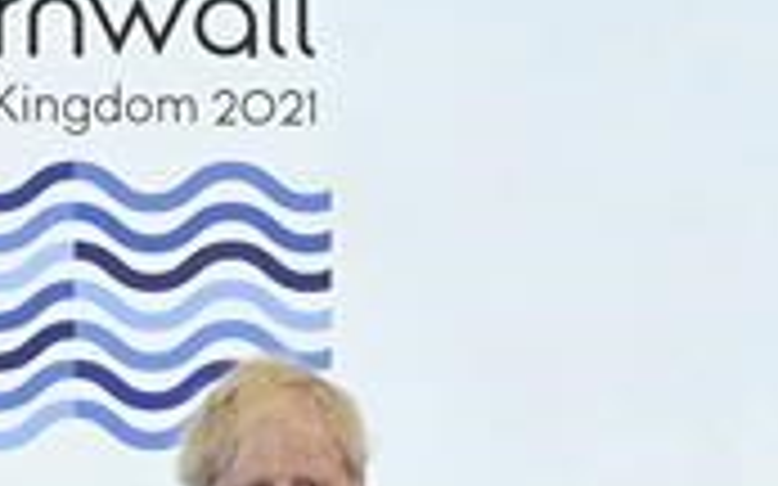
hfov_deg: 5.3
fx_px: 8415
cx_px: 1124
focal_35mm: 397
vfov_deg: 3.3
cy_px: 421
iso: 1600
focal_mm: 104
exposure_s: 1/250
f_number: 7.1
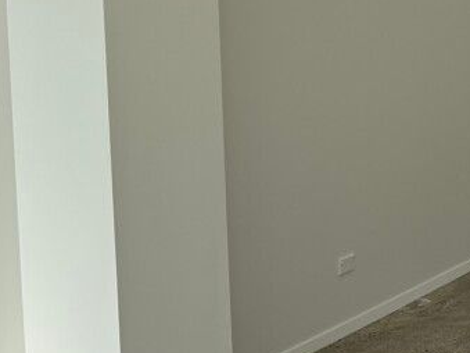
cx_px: 689
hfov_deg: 20.1
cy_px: 40
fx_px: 1154
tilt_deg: -4.3
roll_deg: +0.6
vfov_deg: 17.1
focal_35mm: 85
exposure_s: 1/1464
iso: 80
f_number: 1.78
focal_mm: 6.76
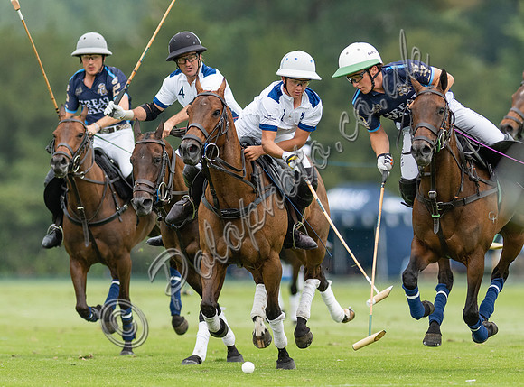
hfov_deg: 3.4
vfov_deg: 2.5
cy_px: 204
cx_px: 337
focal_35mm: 588
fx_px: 8858
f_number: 2.8
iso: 640
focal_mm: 300
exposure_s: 1/3200
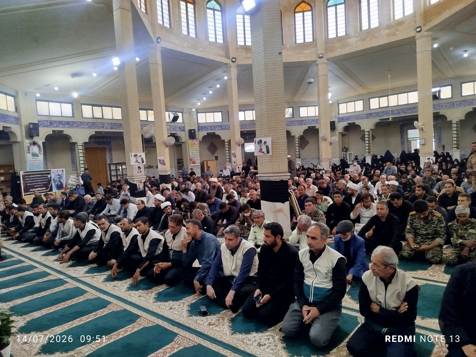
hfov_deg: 71.6
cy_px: 178
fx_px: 330
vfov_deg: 56.8
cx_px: 238
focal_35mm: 24
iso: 80
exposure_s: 1/50
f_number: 1.7
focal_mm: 5.31
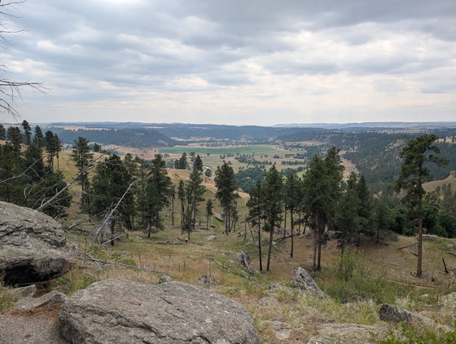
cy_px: 172
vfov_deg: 57.0
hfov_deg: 71.5
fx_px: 317
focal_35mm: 24
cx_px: 228
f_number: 1.68
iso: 20
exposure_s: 1/782
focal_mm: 6.9
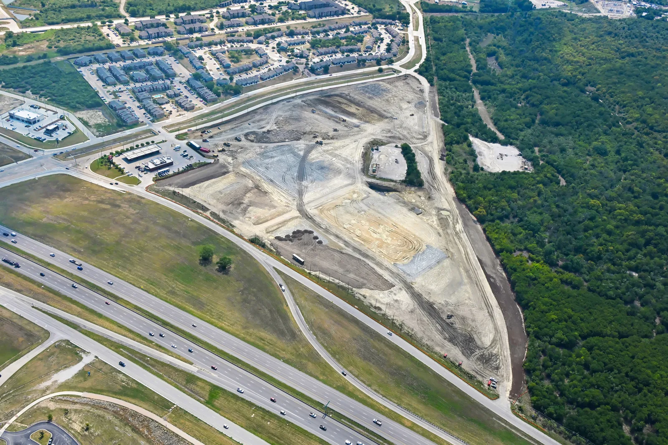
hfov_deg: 57.2
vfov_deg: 40.0
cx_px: 334
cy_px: 222
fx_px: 612
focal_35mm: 33
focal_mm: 33
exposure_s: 1/1250
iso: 560
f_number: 11
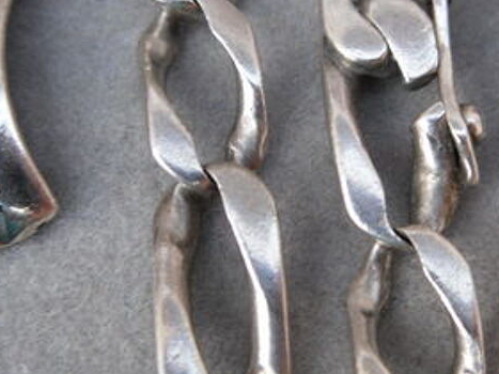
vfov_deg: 19.5
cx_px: 316
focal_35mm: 75
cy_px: 114
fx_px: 1081
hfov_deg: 25.9
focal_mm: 6.3
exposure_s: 1/90
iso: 100
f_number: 3.5
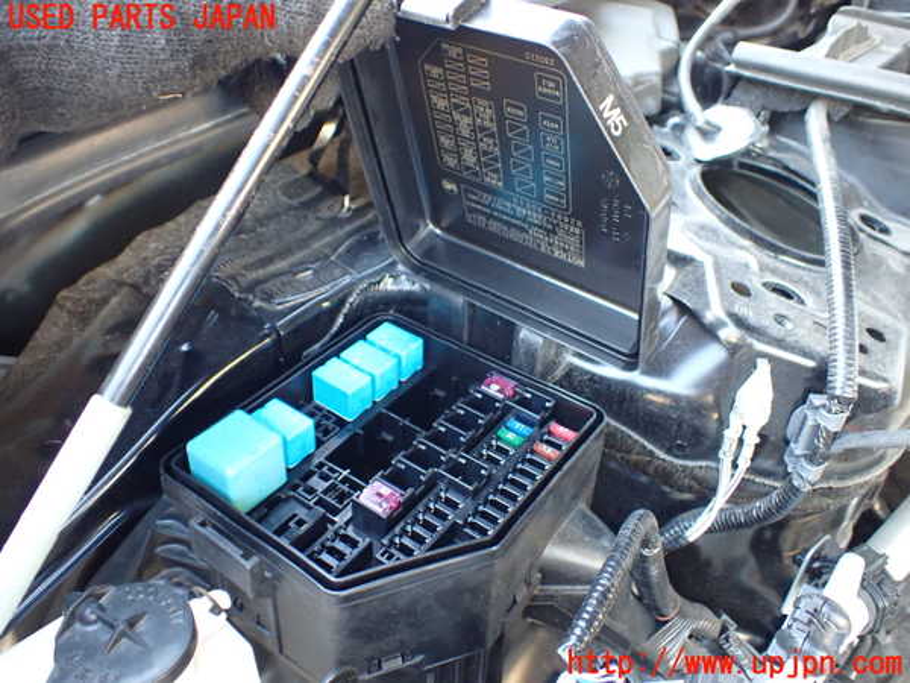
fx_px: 789
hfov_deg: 60.0
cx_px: 455
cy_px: 342
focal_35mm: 30
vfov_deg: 46.8
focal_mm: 5.4
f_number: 2.3
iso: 800
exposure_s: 1/100
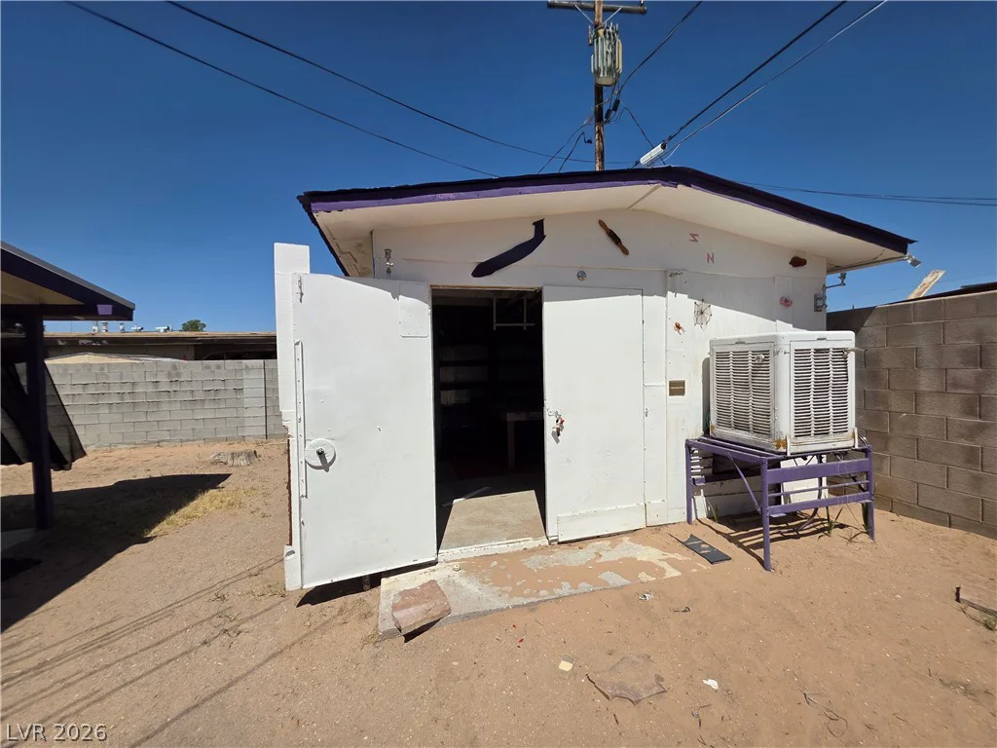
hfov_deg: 106.2
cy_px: 374
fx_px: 374
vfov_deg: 89.9
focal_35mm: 13
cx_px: 498
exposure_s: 1/4994
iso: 40
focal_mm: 2.2
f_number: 1.9
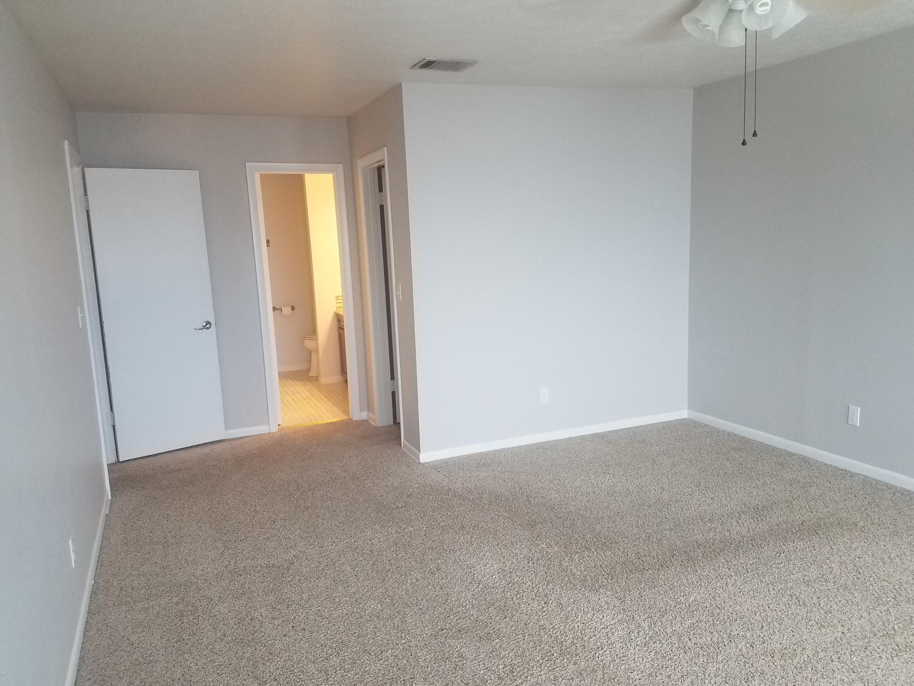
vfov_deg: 51.4
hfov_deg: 65.3
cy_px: 340
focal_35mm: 27
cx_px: 454
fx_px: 713
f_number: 1.7
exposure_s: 1/40
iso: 160
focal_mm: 4.2
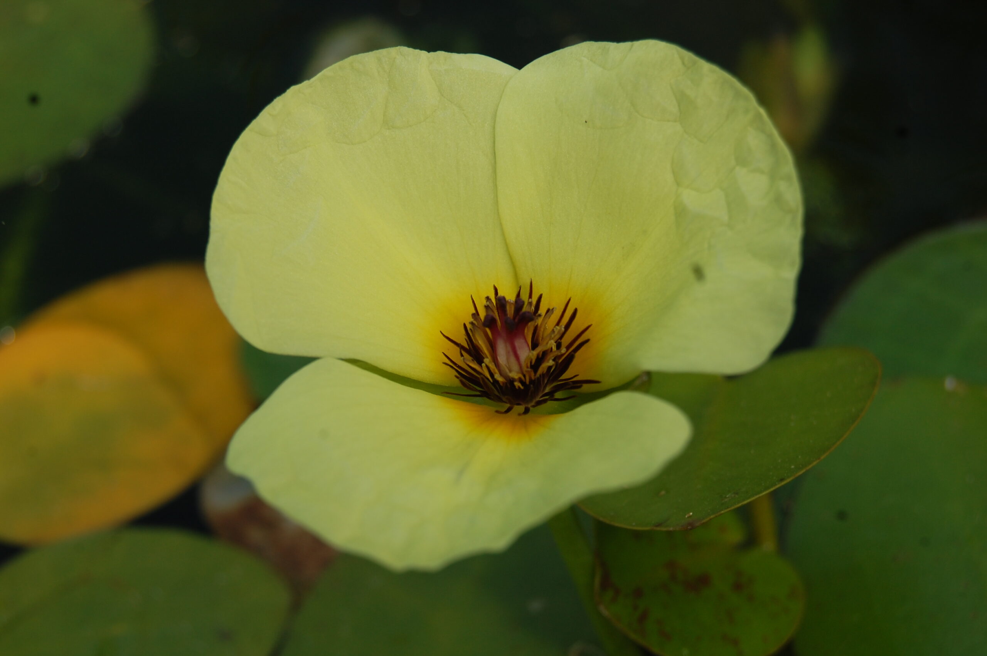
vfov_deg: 16.5
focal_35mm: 82
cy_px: 328
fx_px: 2260
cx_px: 494
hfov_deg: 24.6
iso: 200
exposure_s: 1/320
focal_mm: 55
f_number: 9
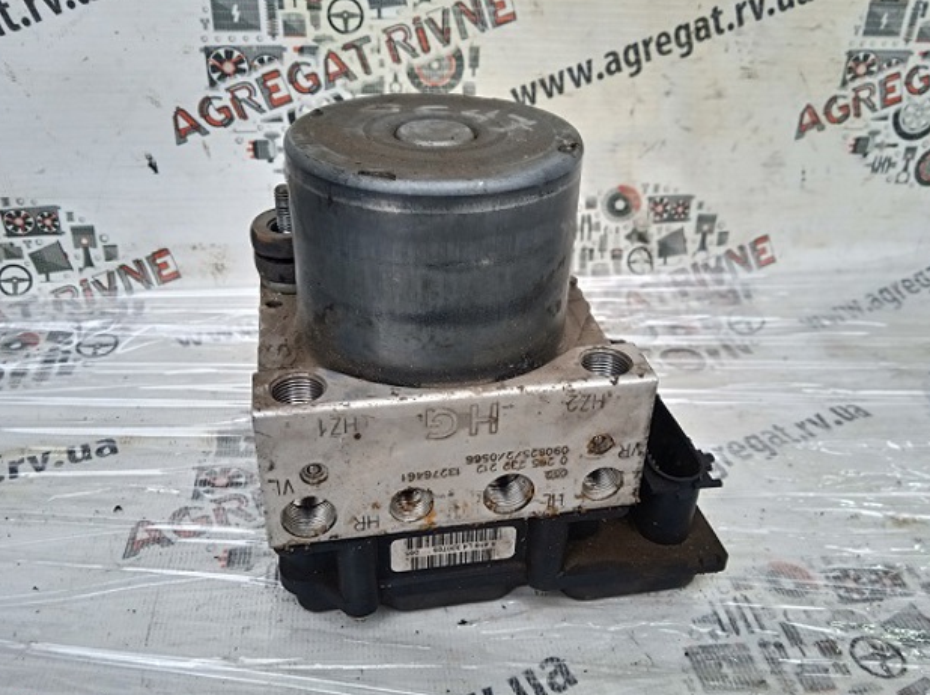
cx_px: 471
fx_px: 778
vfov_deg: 48.1
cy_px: 350
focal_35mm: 29
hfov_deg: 61.7
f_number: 2.2
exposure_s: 1/100
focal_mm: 3.43
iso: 162
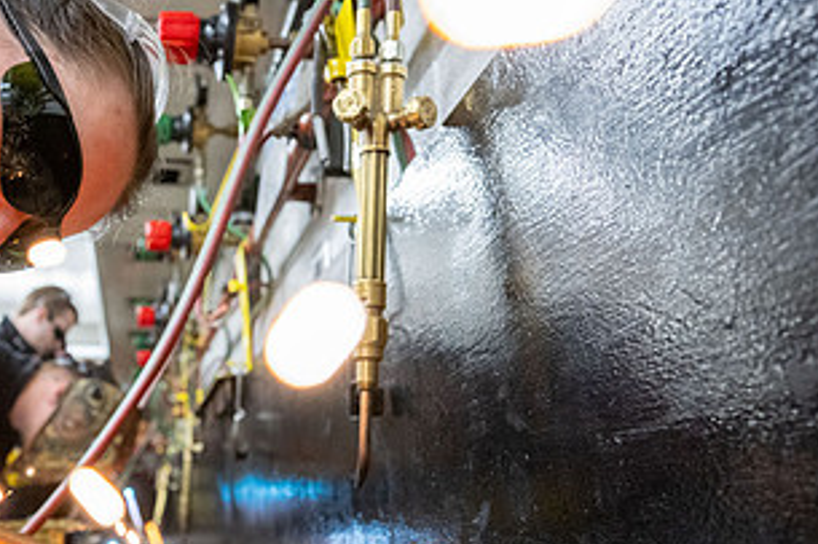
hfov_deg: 45.8
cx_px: 113
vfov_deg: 34.0
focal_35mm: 39
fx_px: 886
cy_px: 344
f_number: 4
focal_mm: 20.5
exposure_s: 1/160
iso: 2500
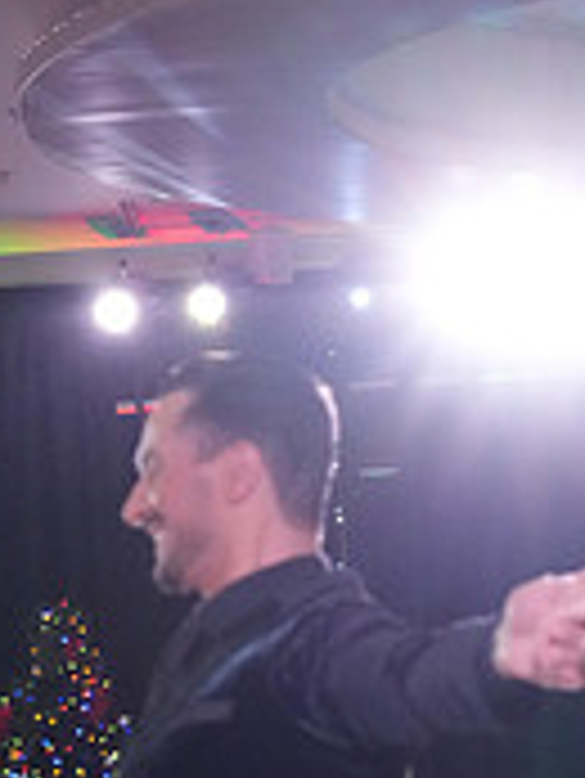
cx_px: 700
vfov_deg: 7.8
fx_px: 5581
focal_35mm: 248
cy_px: 1264
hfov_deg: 6.0
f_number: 5.6
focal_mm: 77
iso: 5000
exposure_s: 1/320
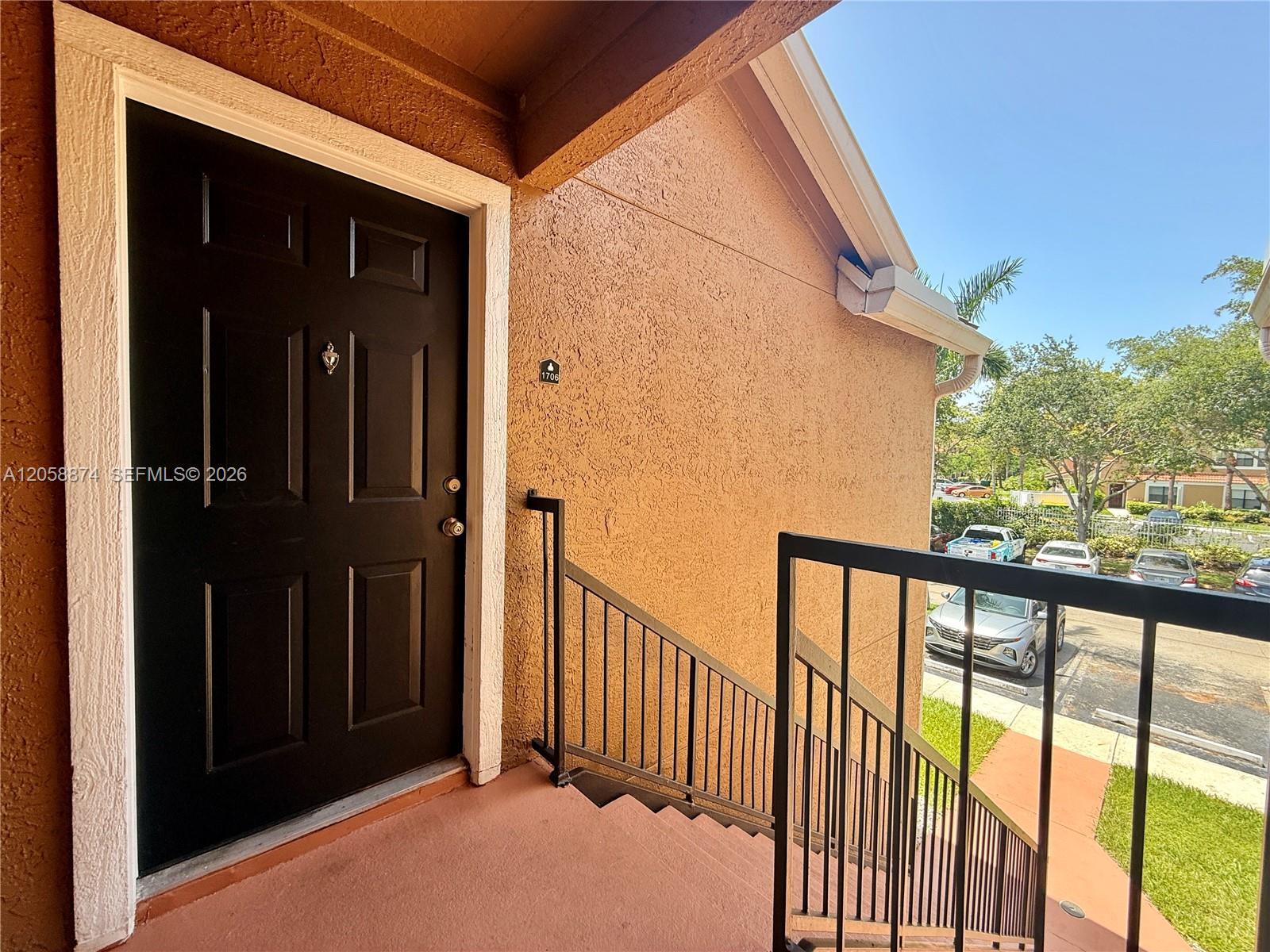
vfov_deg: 85.7
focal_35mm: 14
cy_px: 476
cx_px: 635
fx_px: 514
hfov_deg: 102.1
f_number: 2.2
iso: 50
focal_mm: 2.22
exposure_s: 1/177
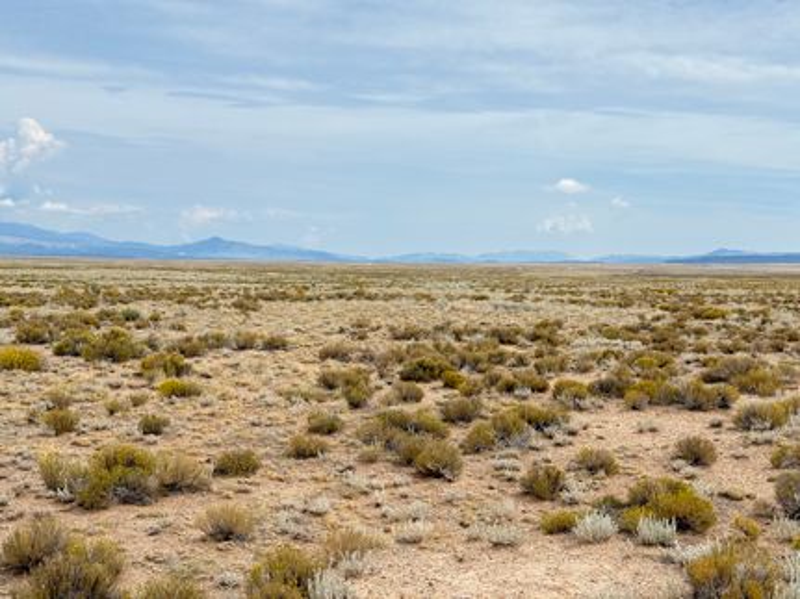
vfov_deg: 30.3
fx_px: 1109
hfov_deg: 39.7
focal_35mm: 48
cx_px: 400
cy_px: 300
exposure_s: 1/5587
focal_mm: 6.76
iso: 80
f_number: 1.78
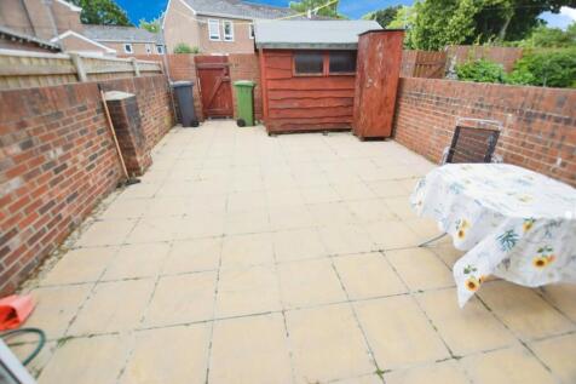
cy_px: 192
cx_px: 288
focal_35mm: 15
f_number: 3.5
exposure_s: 1/250
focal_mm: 10
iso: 100
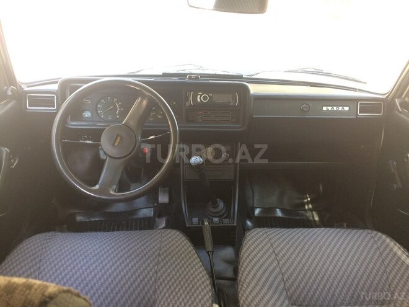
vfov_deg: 48.2
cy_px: 154
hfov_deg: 61.7
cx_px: 204
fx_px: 343
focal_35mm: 29
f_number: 2.2
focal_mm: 4.15
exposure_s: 1/33
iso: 80
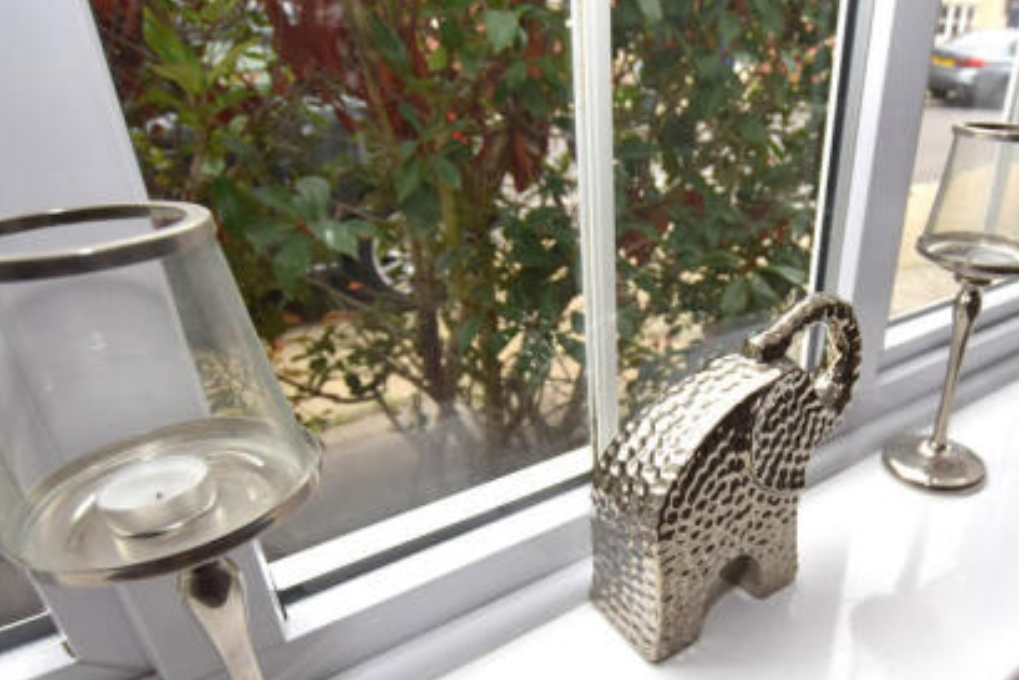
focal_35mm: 24
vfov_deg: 52.8
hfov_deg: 71.4
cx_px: 684
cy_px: 412
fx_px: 680
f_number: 4.5
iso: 400
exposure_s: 1/80
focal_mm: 10
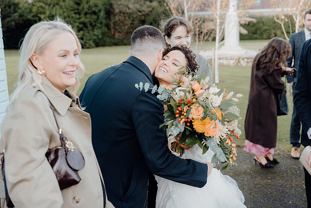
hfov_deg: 42.7
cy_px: 104
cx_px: 156
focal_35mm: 46
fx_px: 397
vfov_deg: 29.3
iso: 400
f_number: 3.5
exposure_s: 1/500
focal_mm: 46
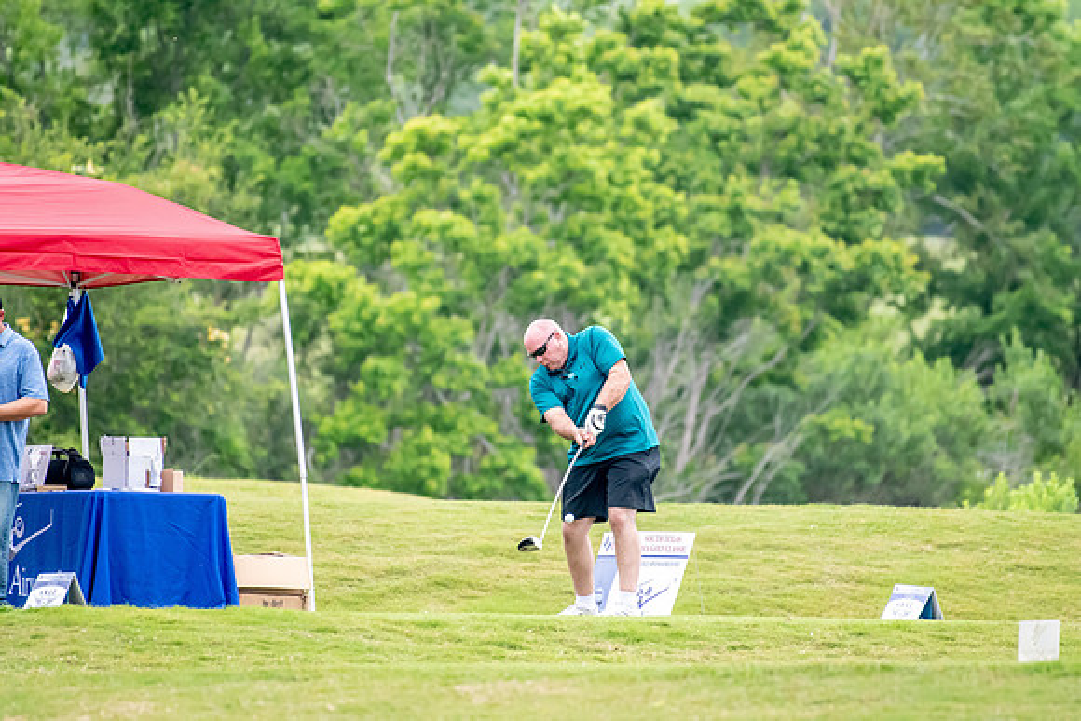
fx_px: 22525
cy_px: 360
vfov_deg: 1.8
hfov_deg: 2.7
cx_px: 540
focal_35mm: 750
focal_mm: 500
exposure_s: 1/2000
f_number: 5.6
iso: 3200
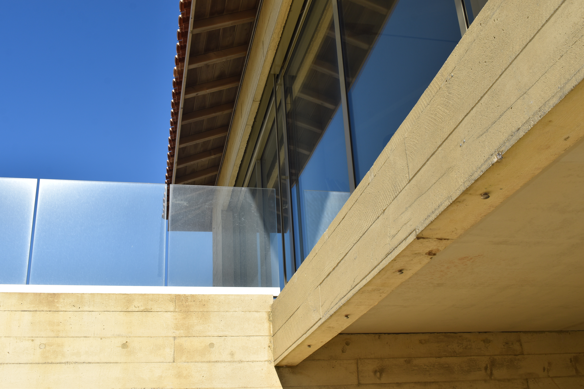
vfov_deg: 33.0
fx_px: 657
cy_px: 194
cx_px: 292
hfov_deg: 47.9
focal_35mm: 40
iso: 100
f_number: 13
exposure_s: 1/200
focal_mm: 27
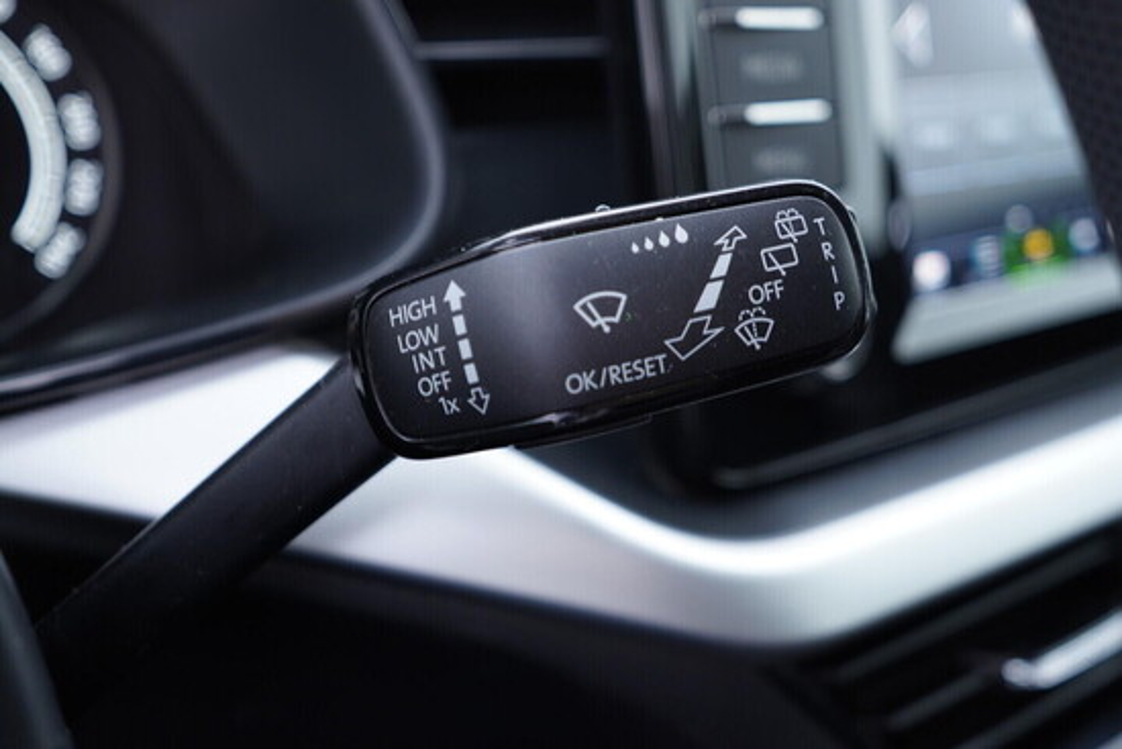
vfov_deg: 36.9
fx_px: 1122
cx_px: 561
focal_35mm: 36
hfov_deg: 53.1
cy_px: 374
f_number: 2.8
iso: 320
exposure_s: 1/40
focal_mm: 24
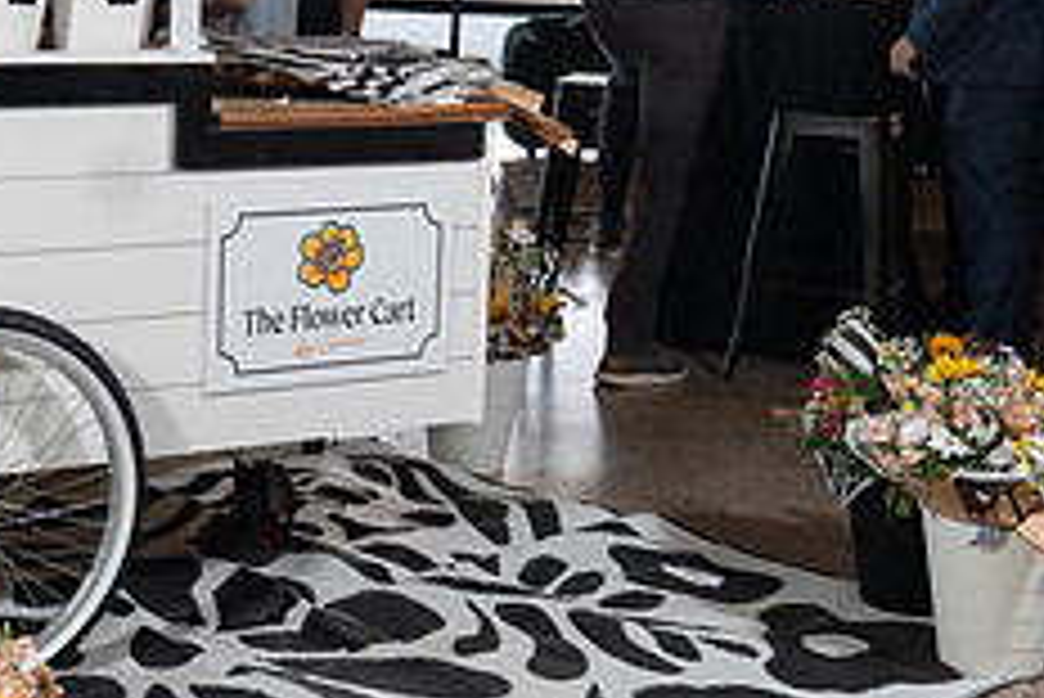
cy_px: 187
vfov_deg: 19.1
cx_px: -14
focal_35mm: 71
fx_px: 2060
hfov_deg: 26.8
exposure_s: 1/125
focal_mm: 25
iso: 1250
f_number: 4
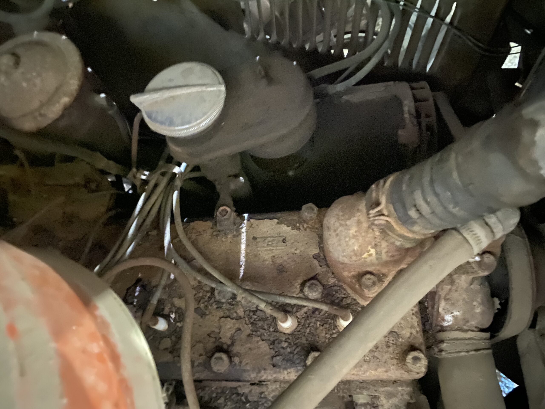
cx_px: 272
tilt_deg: -66.4
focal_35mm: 26
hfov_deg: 67.3
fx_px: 409
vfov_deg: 53.1
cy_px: 204
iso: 3200
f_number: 1.8
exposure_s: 1/4
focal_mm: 4.25
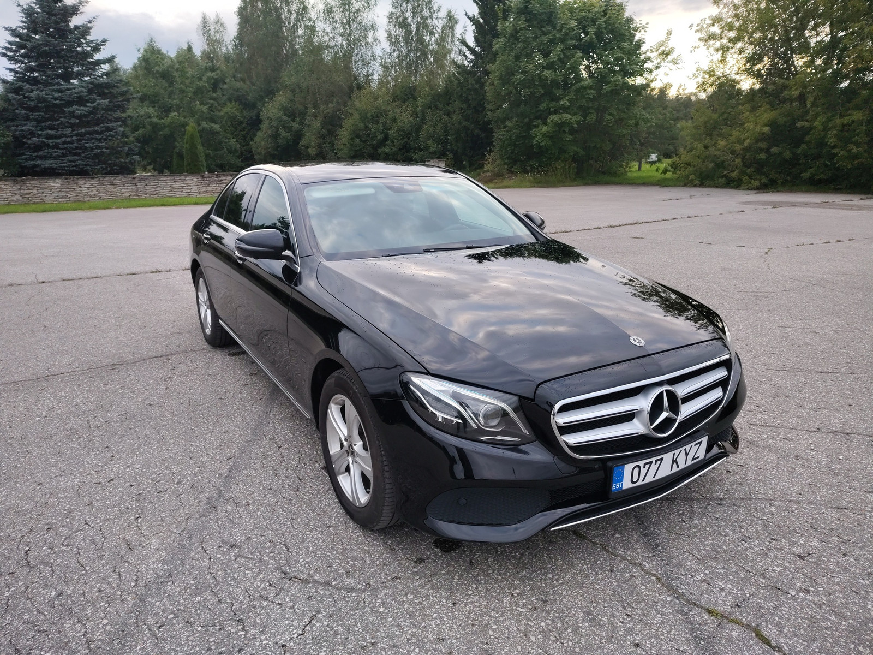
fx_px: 605
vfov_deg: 56.8
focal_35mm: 24
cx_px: 436
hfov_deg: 71.6
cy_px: 328
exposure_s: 1/184
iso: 100
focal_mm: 5.56
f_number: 1.8
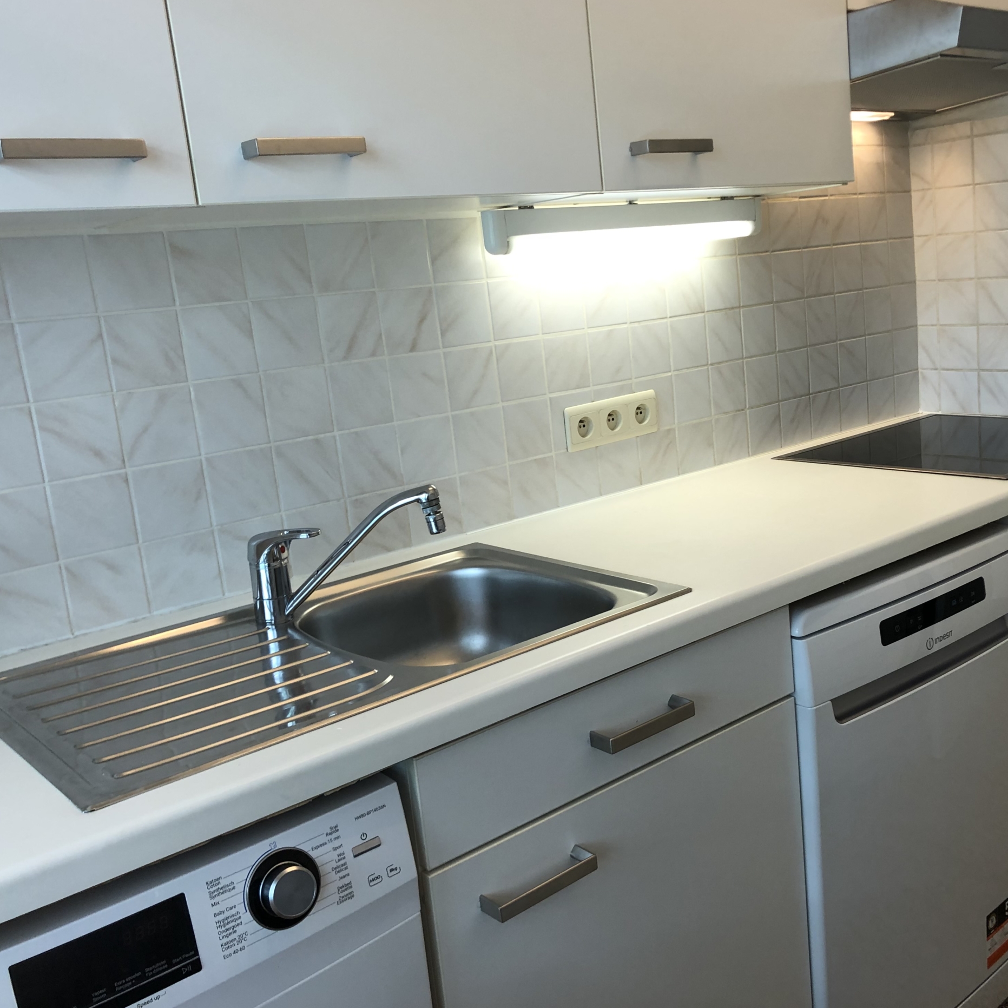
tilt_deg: -11.5
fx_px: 1120
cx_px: 623
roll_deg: +5.0
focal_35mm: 34
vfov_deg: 48.4
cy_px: 494
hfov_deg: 48.0
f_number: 1.8
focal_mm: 3.99
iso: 32
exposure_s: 1/50
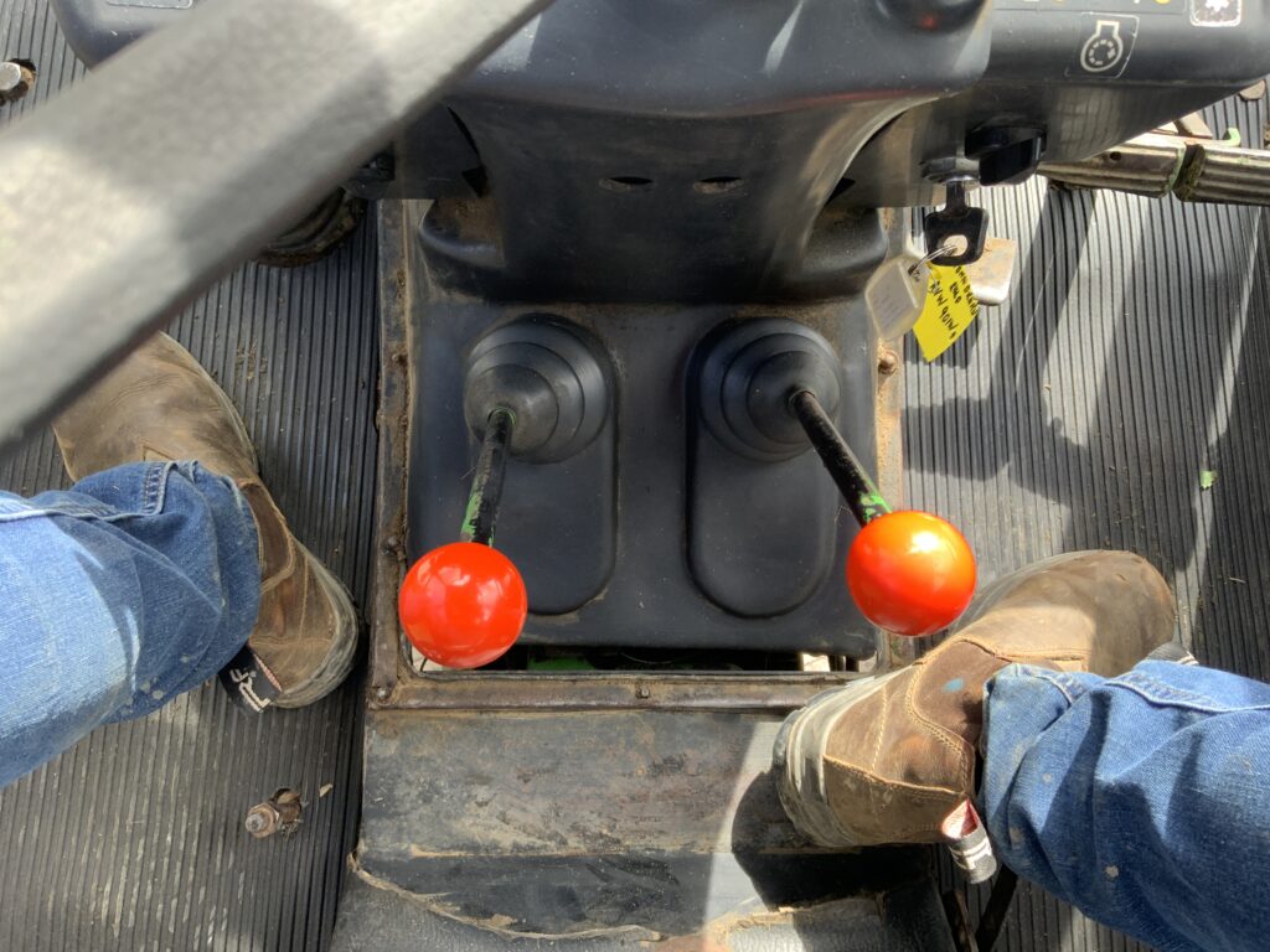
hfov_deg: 61.7
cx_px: 635
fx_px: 1064
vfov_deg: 48.2
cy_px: 476
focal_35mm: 29
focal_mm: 3
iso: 40
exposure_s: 1/122
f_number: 1.8
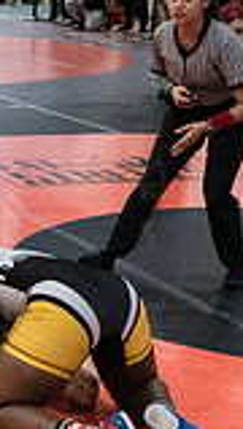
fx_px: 1334
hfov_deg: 9.7
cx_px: -249
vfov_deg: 18.3
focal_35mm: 117
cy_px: 255
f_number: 3.2
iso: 8000
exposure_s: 1/500
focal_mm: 26
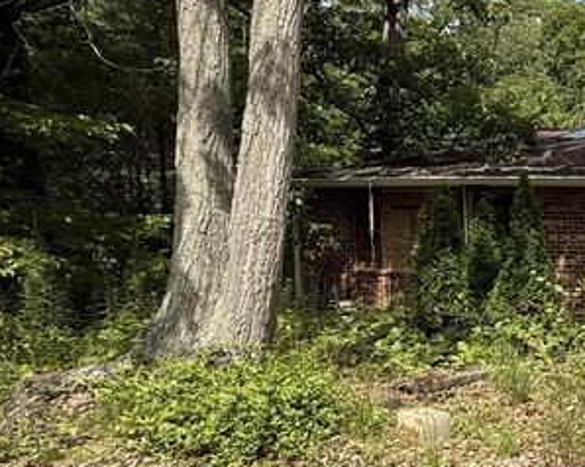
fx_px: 813
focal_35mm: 47
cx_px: 826
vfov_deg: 32.0
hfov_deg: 28.9
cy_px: 261
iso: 50
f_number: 2.2
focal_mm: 2.22
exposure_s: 1/1087
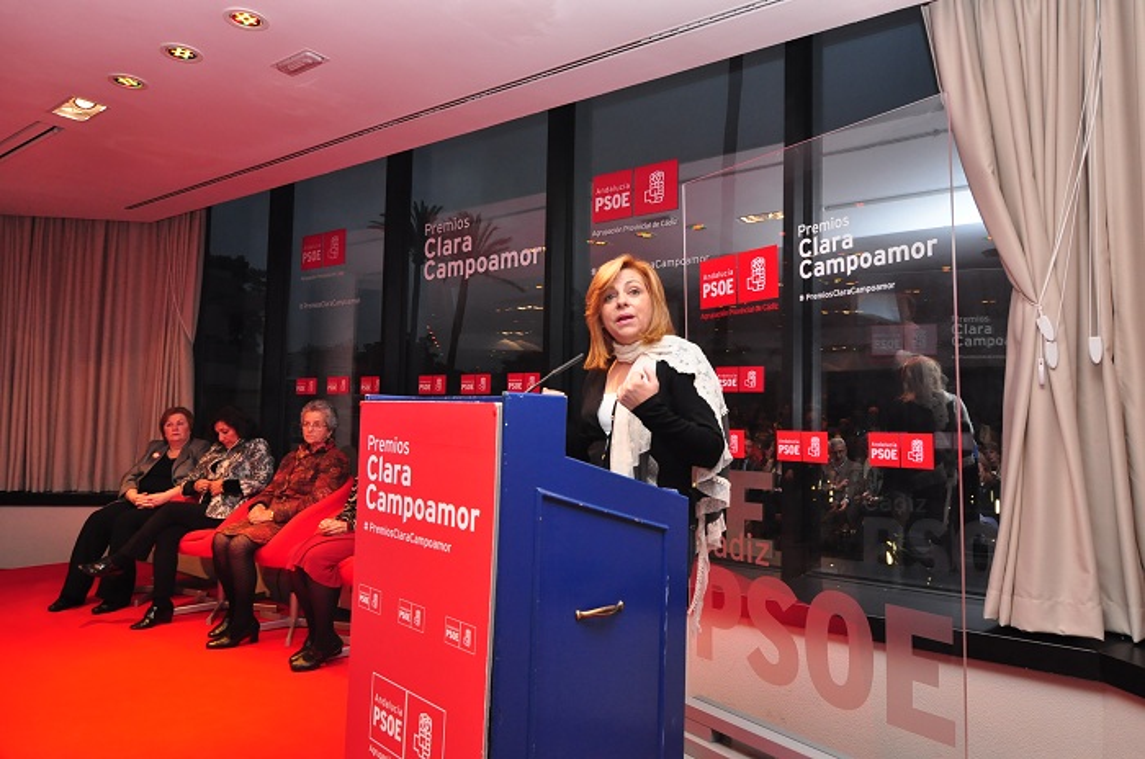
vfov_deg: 53.0
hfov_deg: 73.8
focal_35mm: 24
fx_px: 762
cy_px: 380
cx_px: 572
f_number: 5.6
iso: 800
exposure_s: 1/60
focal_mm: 16
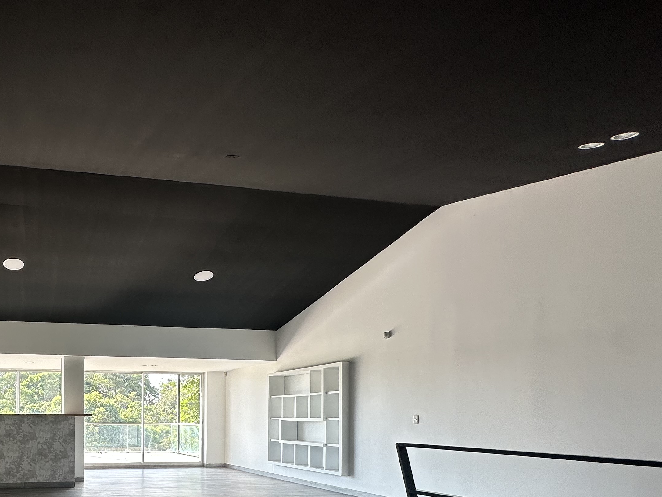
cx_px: 90
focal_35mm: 26
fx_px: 497
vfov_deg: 48.8
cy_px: 422
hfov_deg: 59.2
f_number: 2.2
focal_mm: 2.22
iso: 40
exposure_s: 1/105
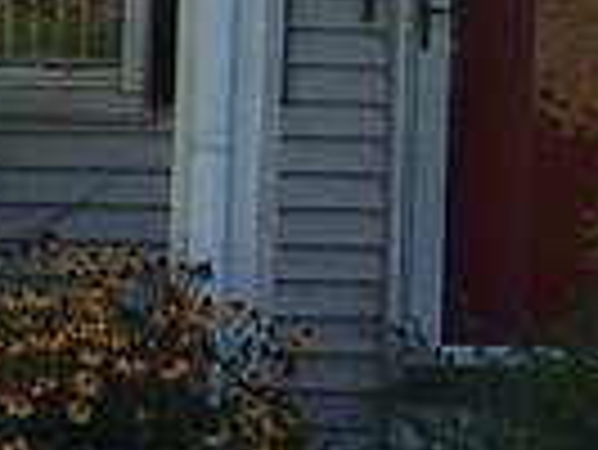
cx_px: 1223
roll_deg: -0.6
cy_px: -446
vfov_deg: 6.5
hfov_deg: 8.4
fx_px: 3856
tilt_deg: +1.6
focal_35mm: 223
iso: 25
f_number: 2.2
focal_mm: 4.15
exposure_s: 1/739
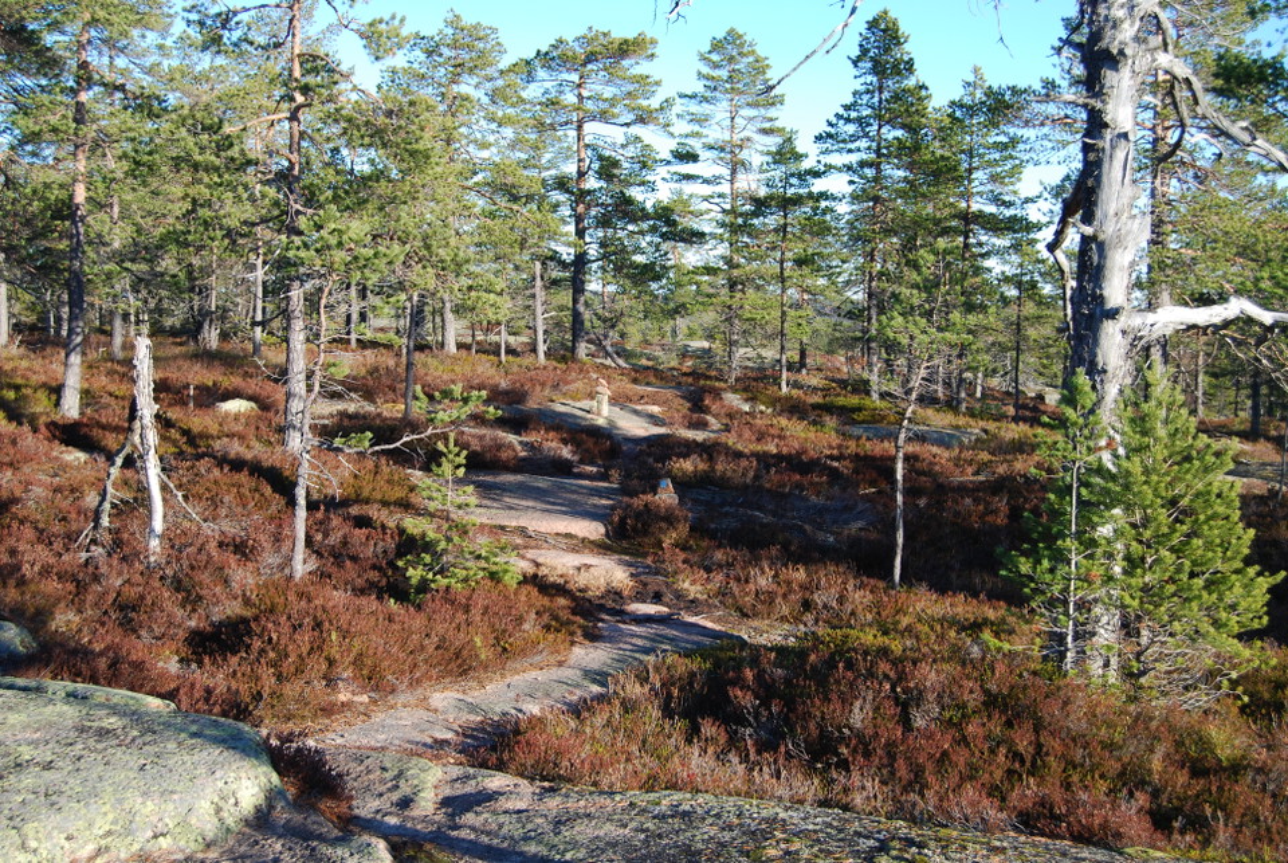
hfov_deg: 46.3
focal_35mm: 42
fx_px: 1505
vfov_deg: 32.0
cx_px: 644
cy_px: 432
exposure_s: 1/125
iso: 100
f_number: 5.6
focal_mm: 28
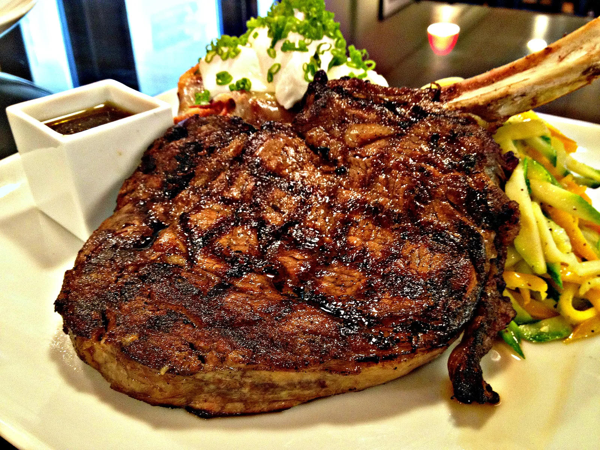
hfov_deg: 52.6
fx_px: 607
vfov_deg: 40.7
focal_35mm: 35
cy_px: 225
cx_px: 300
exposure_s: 1/20
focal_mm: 4.28
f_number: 2.4
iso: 160
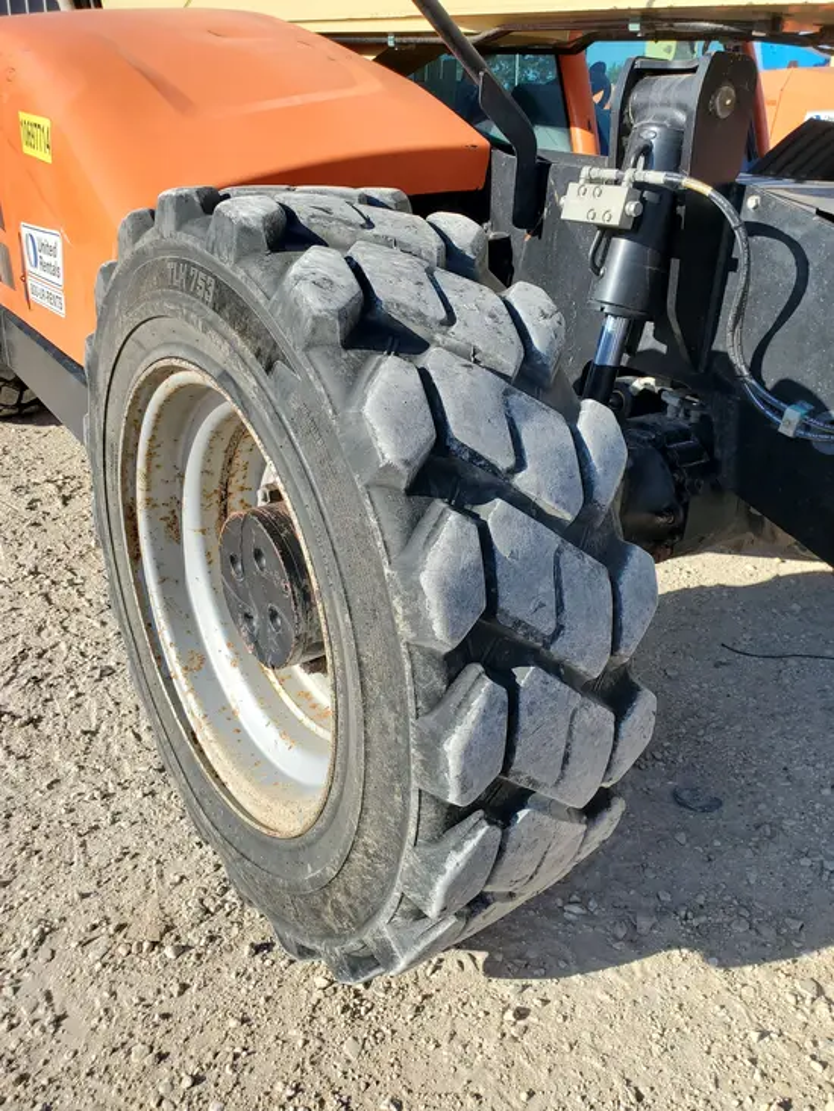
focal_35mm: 26
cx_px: 417
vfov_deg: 67.3
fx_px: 835
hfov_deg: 53.1
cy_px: 556
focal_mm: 4.3
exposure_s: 1/1007
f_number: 2.4
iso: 50
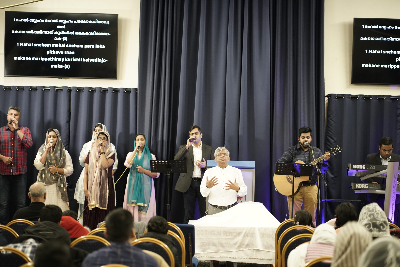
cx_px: 200
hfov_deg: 23.9
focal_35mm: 85
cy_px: 134
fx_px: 944
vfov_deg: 16.1
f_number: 1.8
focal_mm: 85
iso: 4000
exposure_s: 1/500
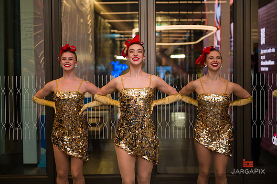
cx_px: 138
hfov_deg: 28.9
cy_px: 92
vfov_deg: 19.4
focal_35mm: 70
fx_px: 538
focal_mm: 70
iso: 400
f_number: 3.2
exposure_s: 1/160
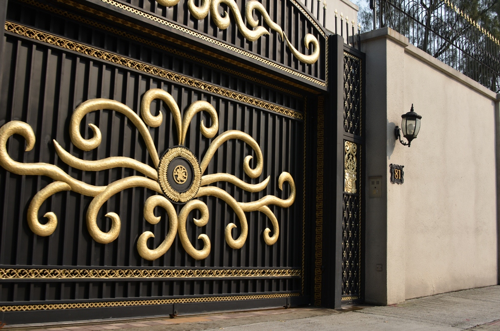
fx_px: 582
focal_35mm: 42
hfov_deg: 46.5
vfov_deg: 31.7
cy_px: 166
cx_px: 250
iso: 160
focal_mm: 28
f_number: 8
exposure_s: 1/250
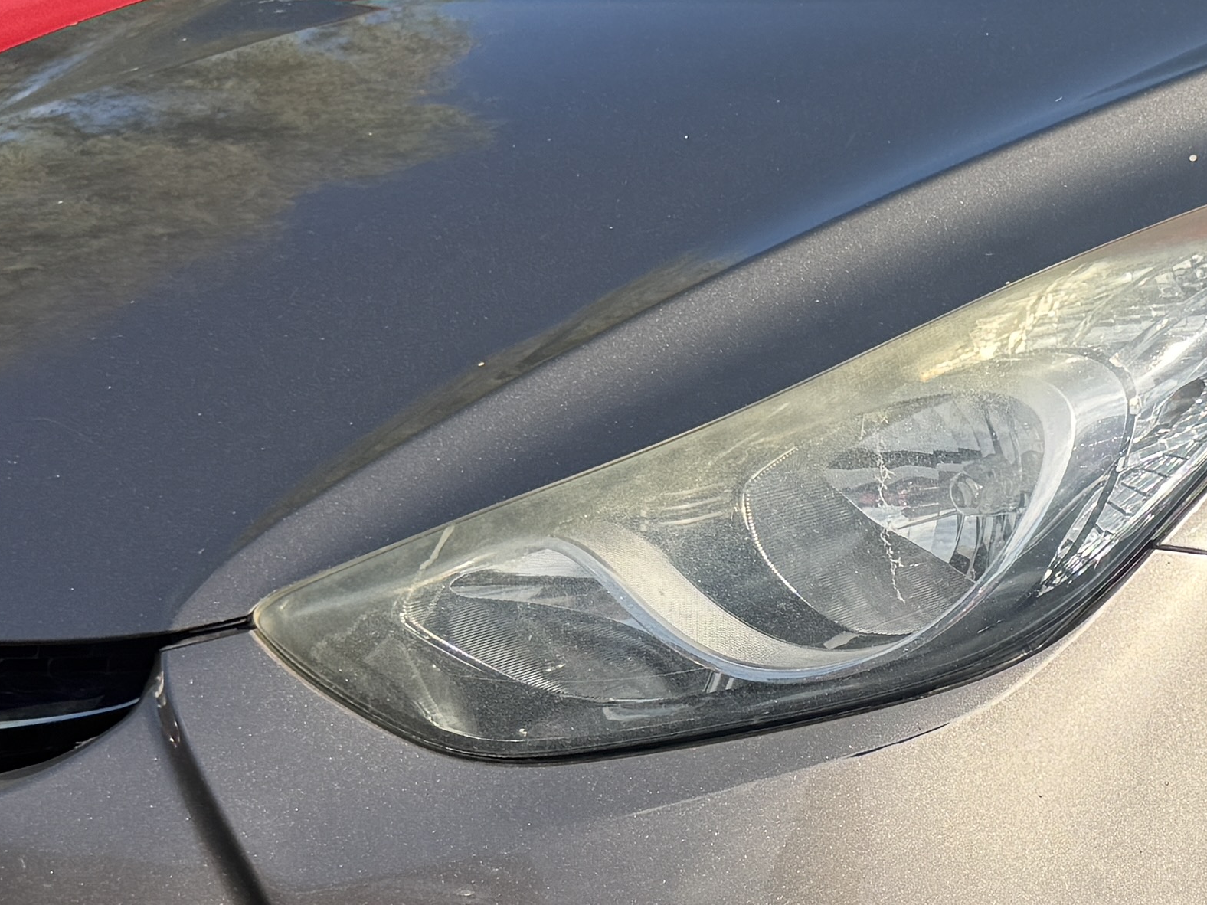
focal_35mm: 87
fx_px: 3034
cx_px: 1122
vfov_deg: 17.0
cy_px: 560
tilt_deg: -11.1
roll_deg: +4.2
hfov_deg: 21.9
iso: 80
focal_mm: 6.76
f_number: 1.78
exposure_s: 1/3584
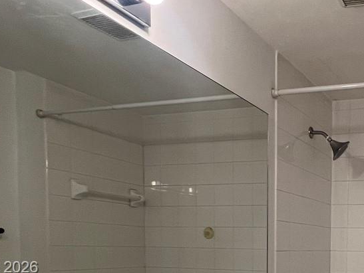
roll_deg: -1.1
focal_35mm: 38
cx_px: 363
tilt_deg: -3.3
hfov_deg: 42.4
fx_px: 400
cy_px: 268
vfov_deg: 34.6
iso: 160
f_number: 1.8
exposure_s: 1/120
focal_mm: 1.57
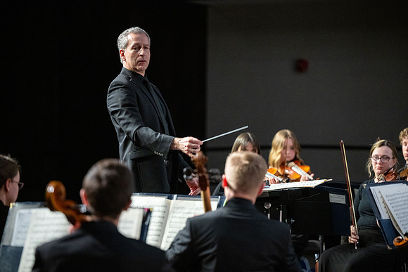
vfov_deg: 9.2
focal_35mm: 150
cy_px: 136
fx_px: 1700
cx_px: 204
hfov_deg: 13.7
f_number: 2.8
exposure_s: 1/400
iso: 3200
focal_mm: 150
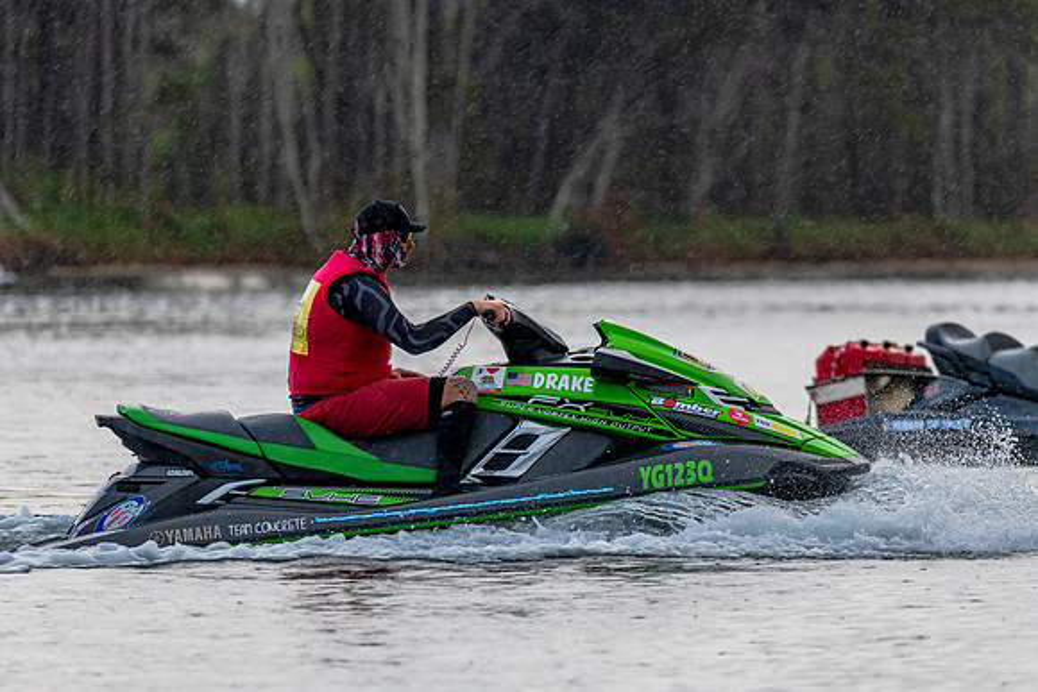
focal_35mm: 453
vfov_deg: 3.0
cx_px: 553
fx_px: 13055
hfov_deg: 4.6
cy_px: 329
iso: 800
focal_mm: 420
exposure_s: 1/400
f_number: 6
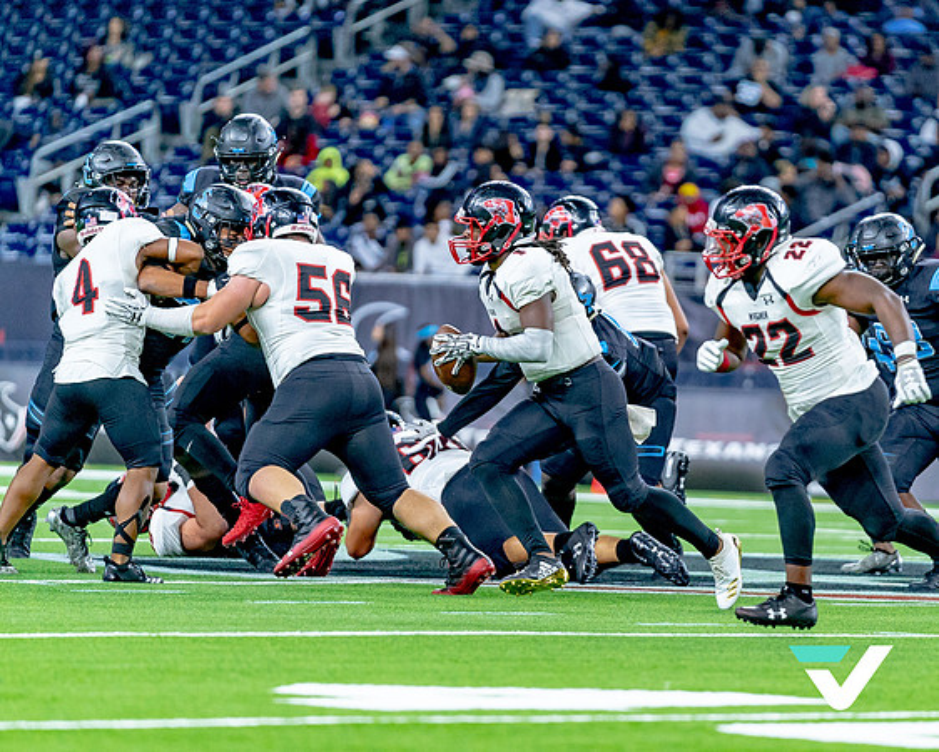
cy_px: 346
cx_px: 594
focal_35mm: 304
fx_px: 8444
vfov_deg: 5.1
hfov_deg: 6.4
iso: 2000
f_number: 2.8
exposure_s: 1/1500
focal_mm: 200
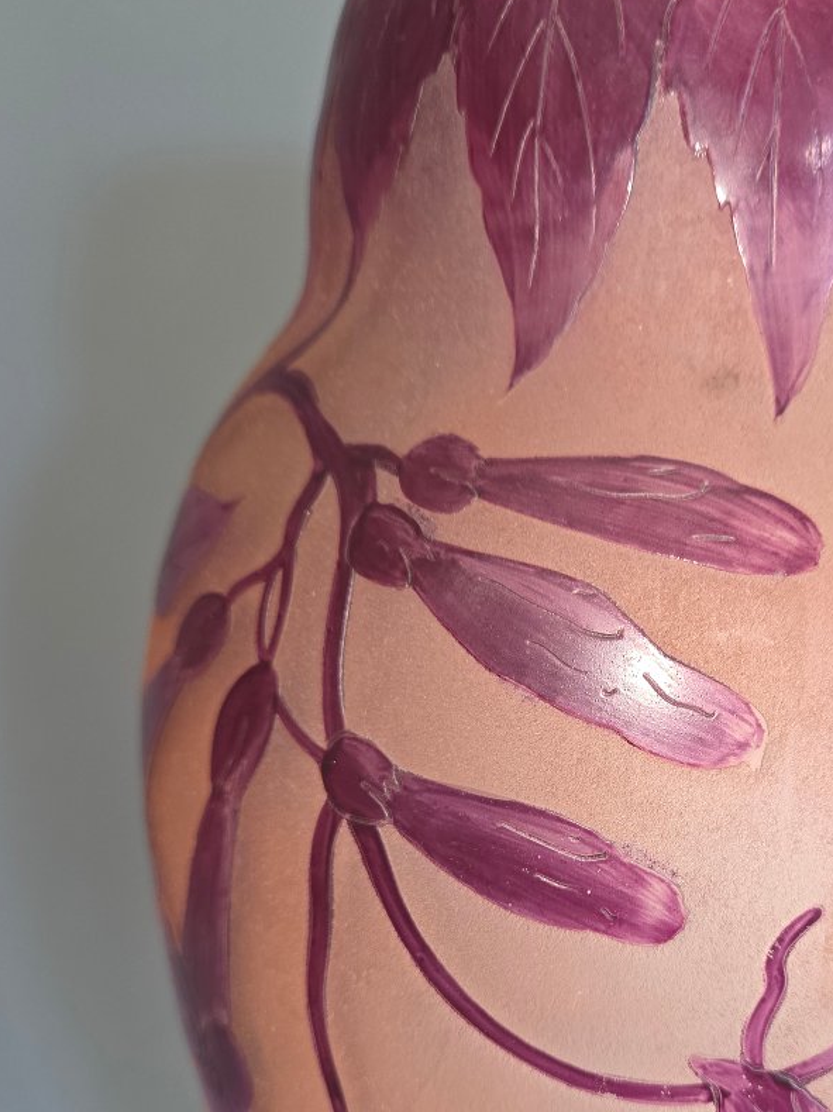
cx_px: 596
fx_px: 1124
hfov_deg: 39.8
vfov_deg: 52.1
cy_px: 695
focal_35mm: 35
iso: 320
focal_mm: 5.4
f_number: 1.8
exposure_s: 1/40
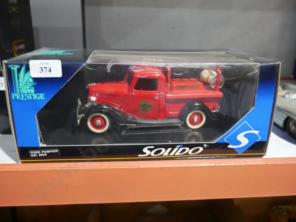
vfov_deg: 46.8
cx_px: 148
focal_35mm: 30
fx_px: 257
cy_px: 111
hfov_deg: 59.9
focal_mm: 15
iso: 800
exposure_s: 1/60
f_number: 3.6
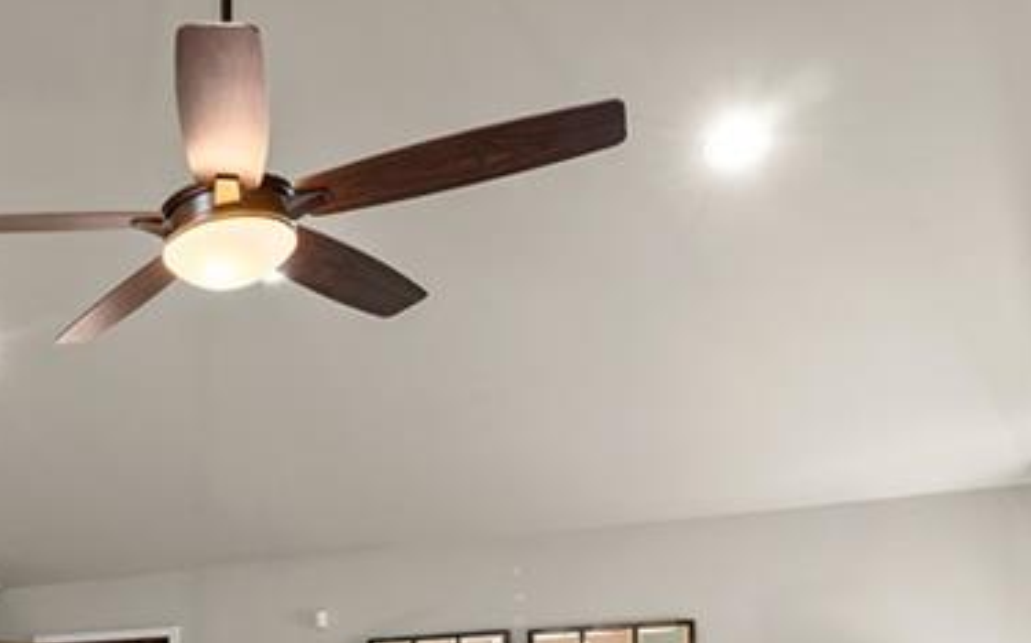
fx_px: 1095
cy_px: 732
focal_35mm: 39
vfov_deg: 29.1
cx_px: -58
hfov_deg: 41.8
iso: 800
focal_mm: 14
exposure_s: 1/4
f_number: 7.1
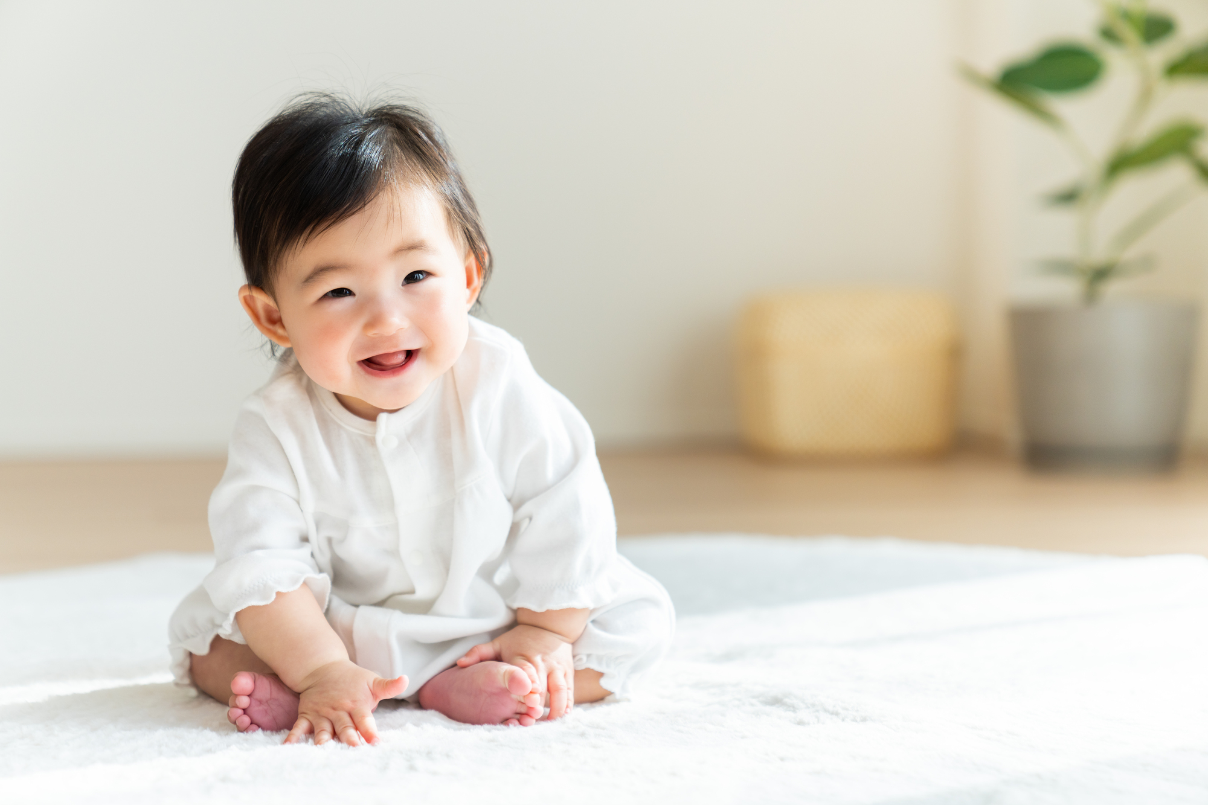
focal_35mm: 70
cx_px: 604
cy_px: 402
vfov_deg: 19.5
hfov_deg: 28.8
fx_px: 2349
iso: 320
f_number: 2.8
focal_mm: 70
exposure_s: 1/800
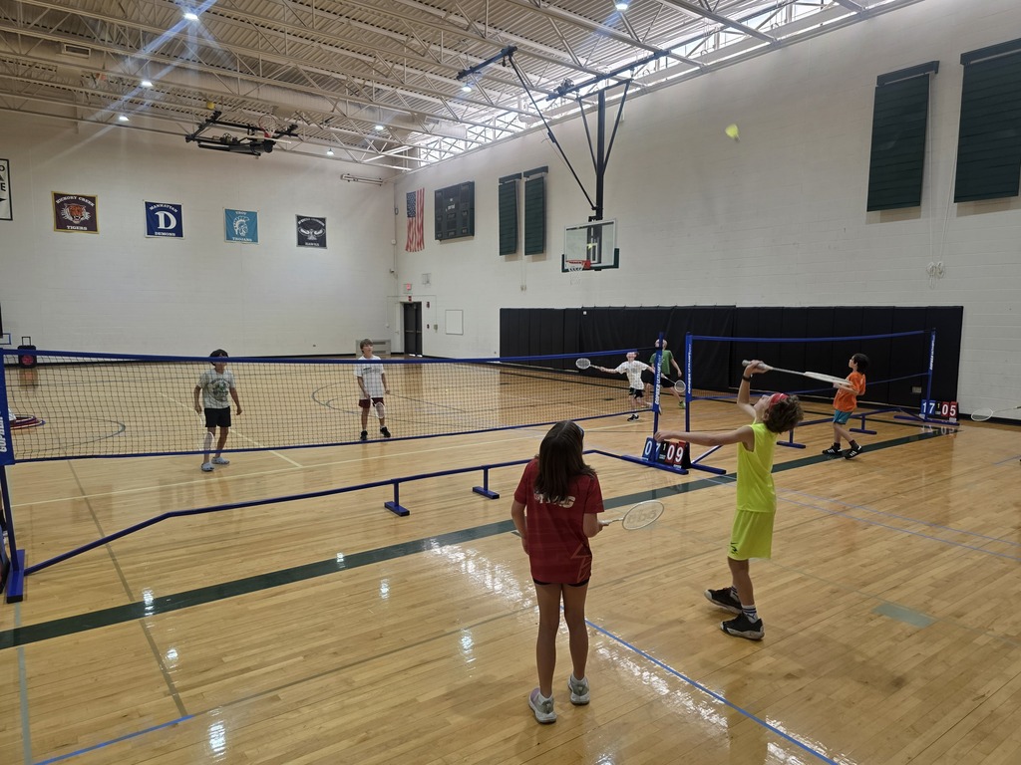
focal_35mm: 23
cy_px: 382
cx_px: 510
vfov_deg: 58.9
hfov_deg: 73.9
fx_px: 678
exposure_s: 1/120
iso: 125
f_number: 1.7
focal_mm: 6.3
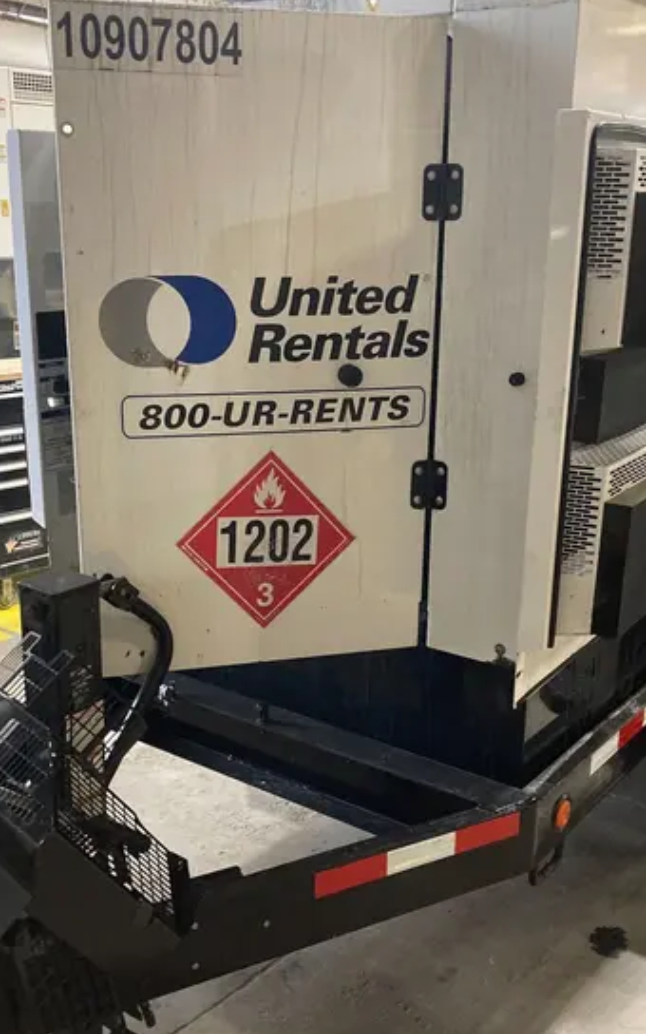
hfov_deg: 32.0
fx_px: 1127
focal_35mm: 40
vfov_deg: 49.2
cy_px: 564
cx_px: 302
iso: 400
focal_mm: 3.99
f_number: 1.8
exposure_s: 1/31
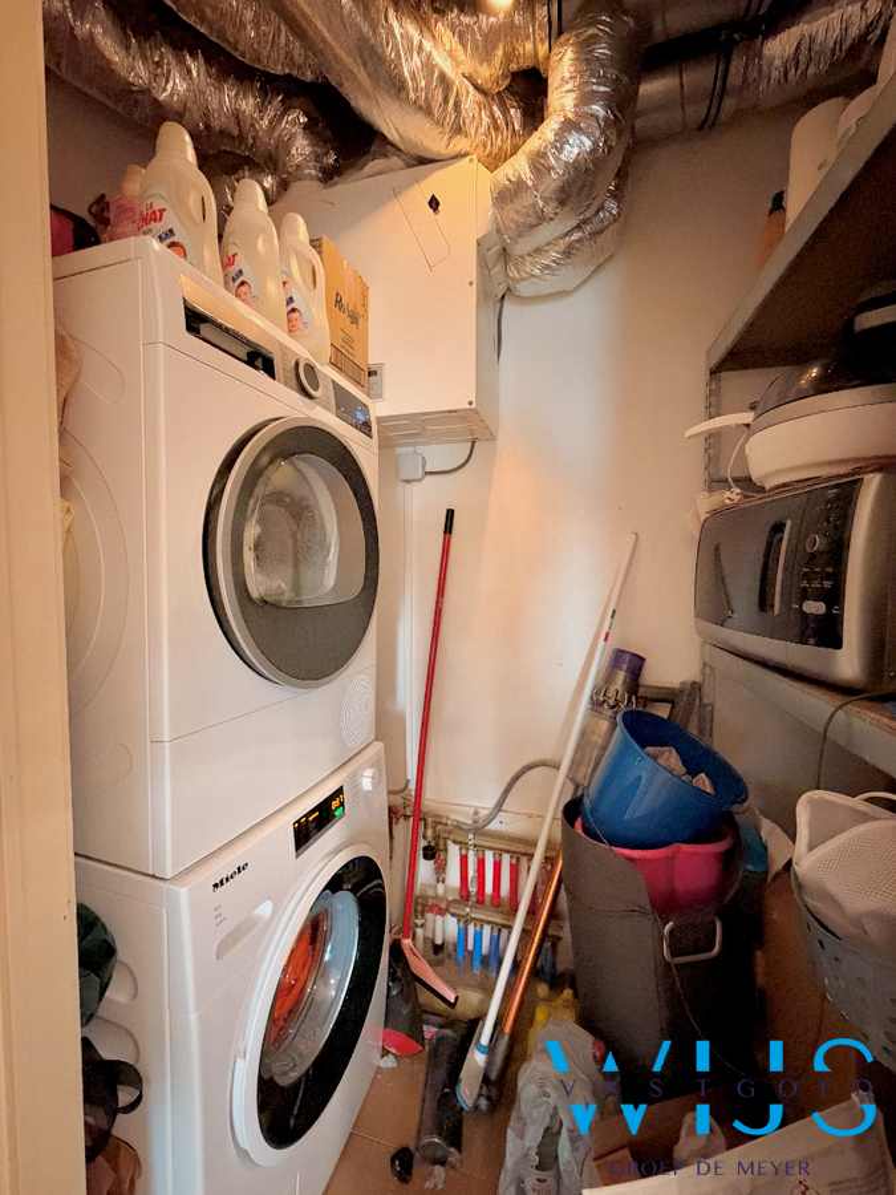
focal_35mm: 14
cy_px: 598
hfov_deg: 85.7
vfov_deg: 102.1
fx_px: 483
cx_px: 448
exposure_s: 1/33
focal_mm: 2.22
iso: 1000
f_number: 2.2
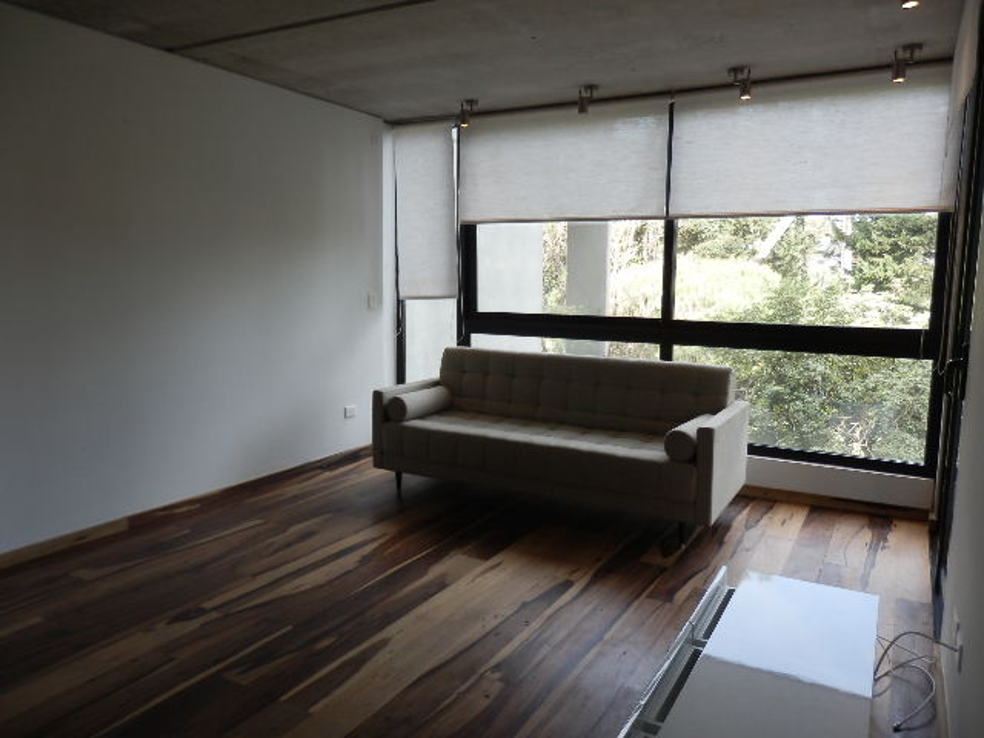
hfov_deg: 69.4
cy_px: 369
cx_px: 492
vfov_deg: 54.9
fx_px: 711
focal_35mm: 25
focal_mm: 4.5
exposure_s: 1/80
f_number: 3
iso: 80
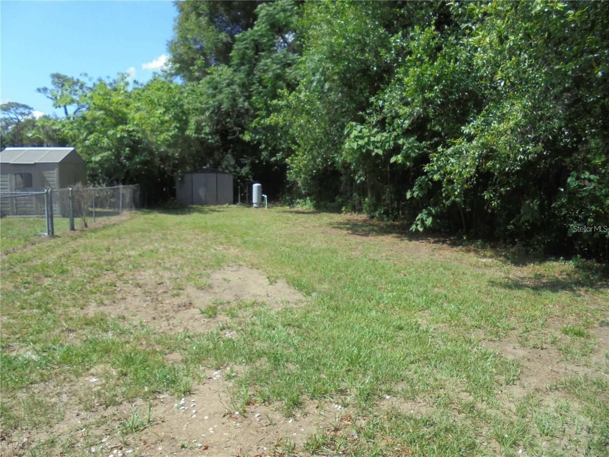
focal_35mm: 26
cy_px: 228
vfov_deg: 53.1
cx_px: 304
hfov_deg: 67.3
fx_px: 457
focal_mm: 4.6
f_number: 3.5
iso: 100
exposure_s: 1/640
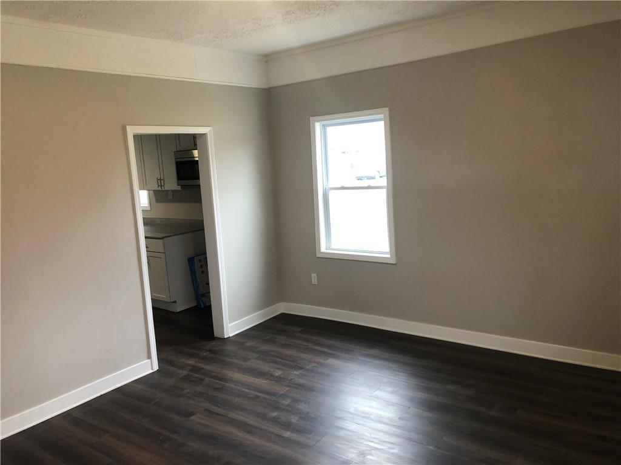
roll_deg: +5.8
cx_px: 310
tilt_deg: -7.5
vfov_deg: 49.7
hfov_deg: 63.4
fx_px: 502
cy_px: 232
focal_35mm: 28
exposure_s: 1/24
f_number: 1.8
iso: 40
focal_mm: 3.99
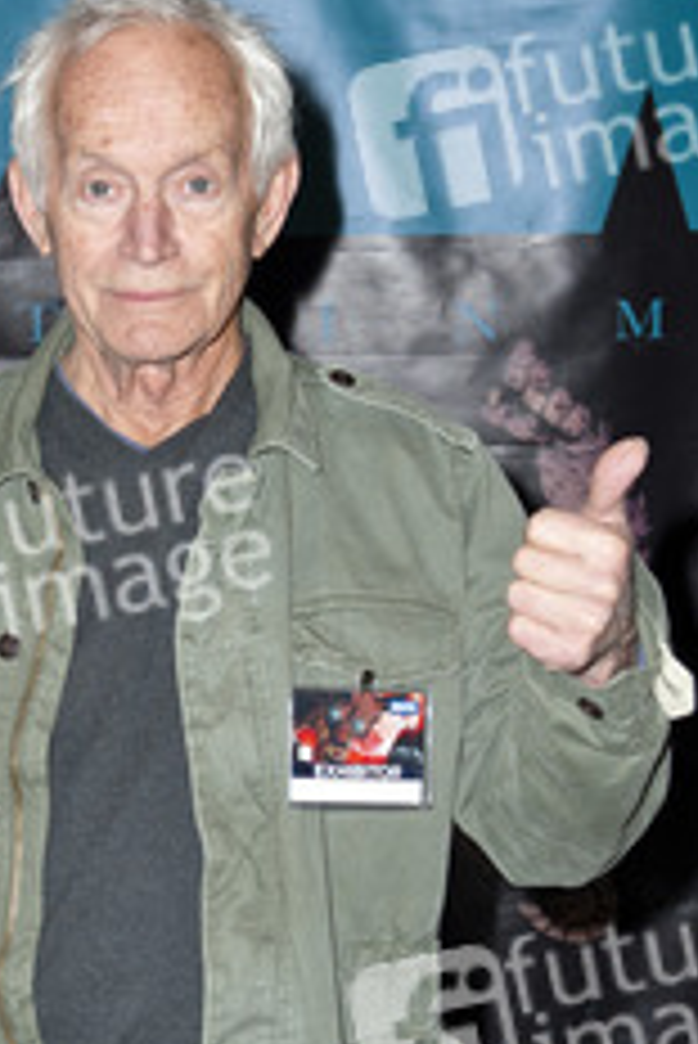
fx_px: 2207
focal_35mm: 76
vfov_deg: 26.3
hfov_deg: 17.9
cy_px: 788
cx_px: 173
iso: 400
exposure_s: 1/320
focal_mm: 44
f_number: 4
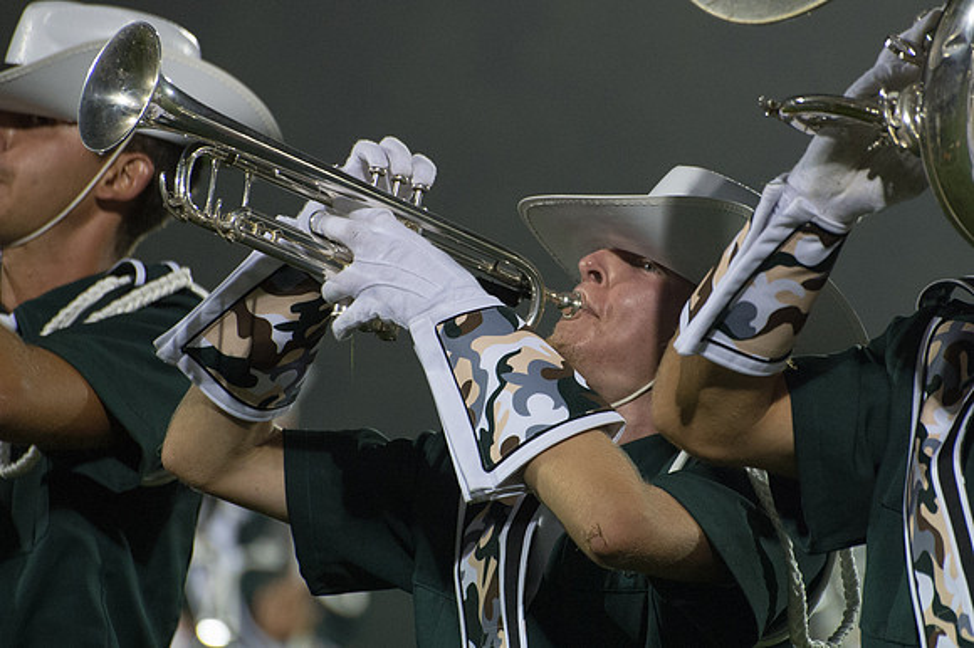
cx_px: 589
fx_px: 9946
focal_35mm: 368
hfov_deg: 5.6
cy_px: 294
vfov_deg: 3.7
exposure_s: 1/160
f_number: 5.3
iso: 4000
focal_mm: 220
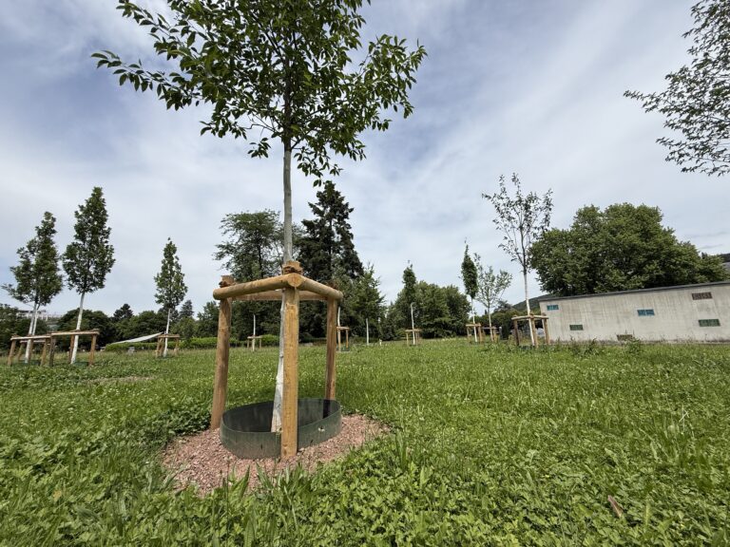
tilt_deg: +12.2
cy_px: 274
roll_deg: +1.5
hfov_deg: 102.1
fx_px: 295
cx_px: 365
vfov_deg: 85.7
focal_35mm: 14
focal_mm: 2.22
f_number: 2.2
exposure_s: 1/3289
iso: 50
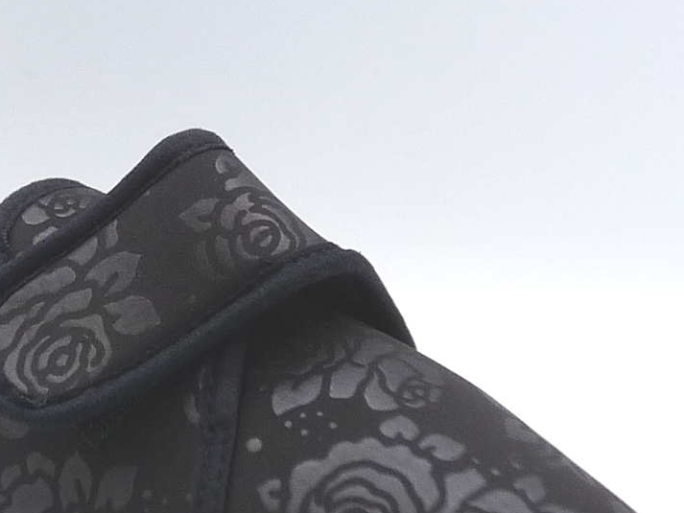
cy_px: 290
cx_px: 193
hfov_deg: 17.8
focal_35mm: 110
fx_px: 2174
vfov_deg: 13.5
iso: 100
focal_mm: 4.8
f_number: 4
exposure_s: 1/200
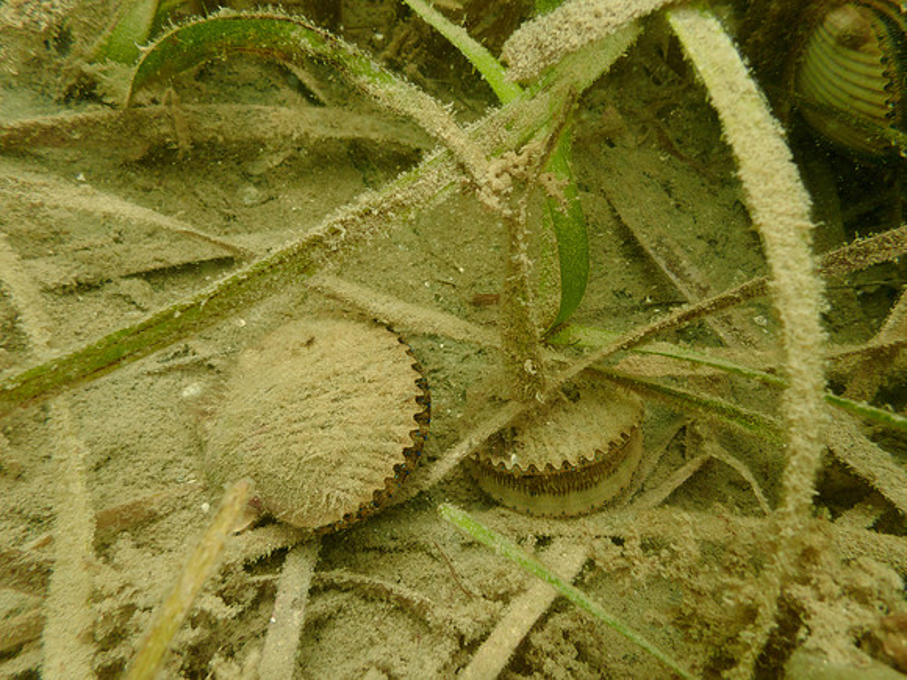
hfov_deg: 69.4
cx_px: 454
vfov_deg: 54.9
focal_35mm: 25
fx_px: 655
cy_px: 340
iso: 100
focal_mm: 4.5
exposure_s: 1/200
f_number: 2.8
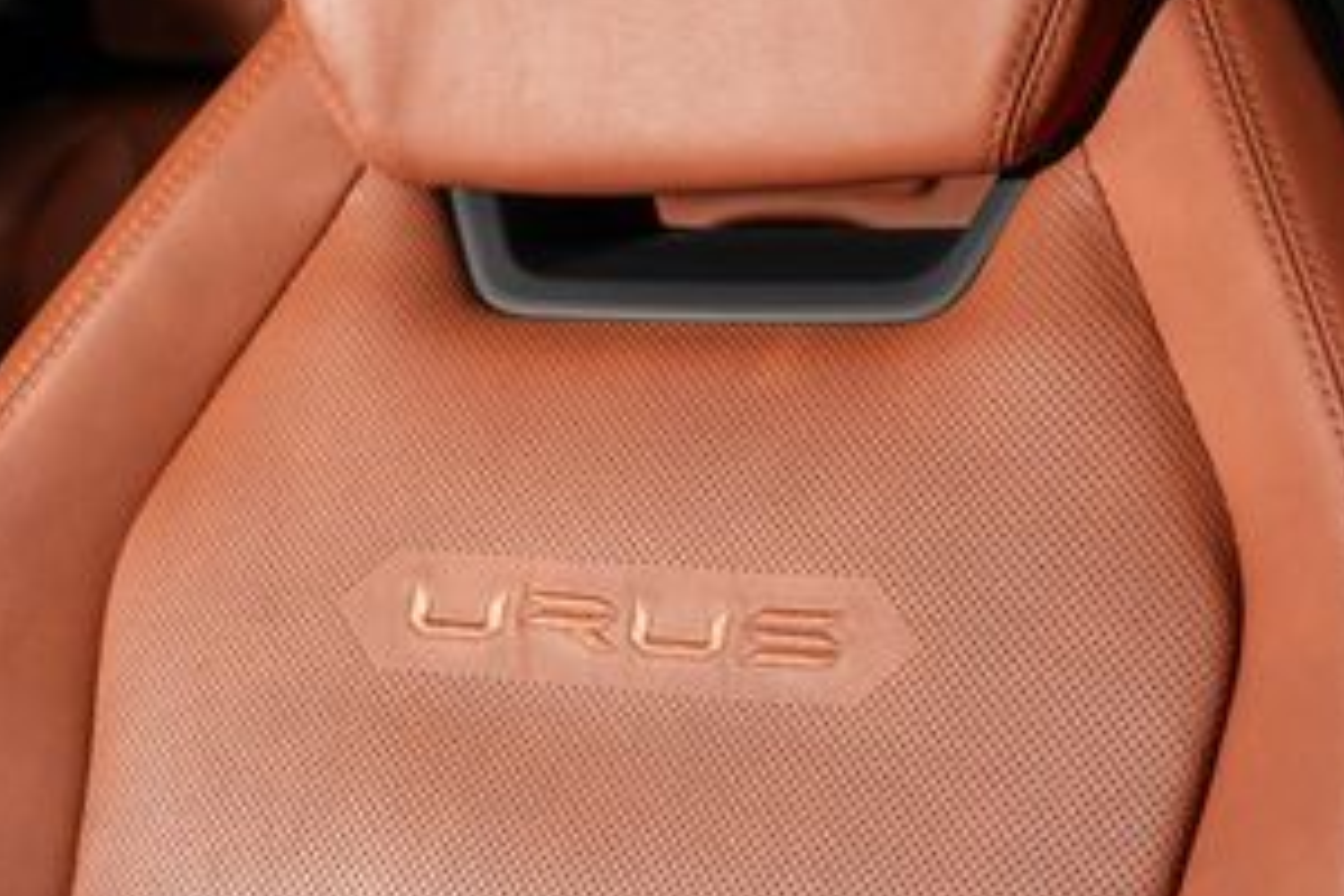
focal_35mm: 94
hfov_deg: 21.6
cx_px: 475
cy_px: -11
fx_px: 3509
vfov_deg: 14.3
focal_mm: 44
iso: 400
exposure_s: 1/50
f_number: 6.3
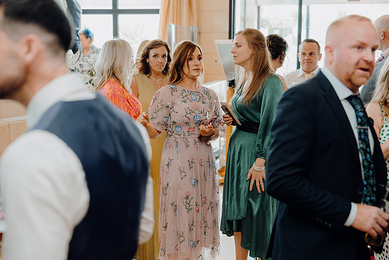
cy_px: 130
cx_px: 194
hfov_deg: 36.9
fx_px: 584
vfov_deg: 25.1
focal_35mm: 54
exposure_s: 1/200
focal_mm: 54
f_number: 2.8
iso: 1250
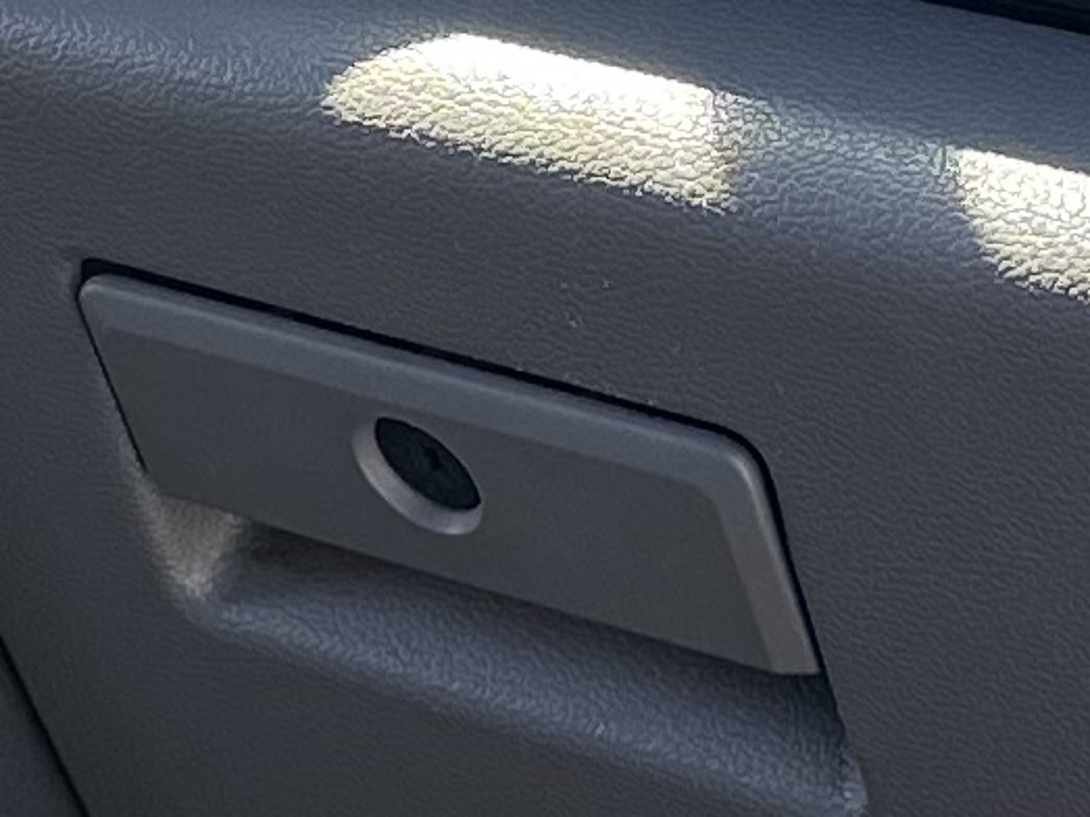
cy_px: -317
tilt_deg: -11.2
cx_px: -15
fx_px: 5824
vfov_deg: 7.9
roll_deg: -0.6
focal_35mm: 185
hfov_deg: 10.6
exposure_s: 1/580
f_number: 1.78
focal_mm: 6.86
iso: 80
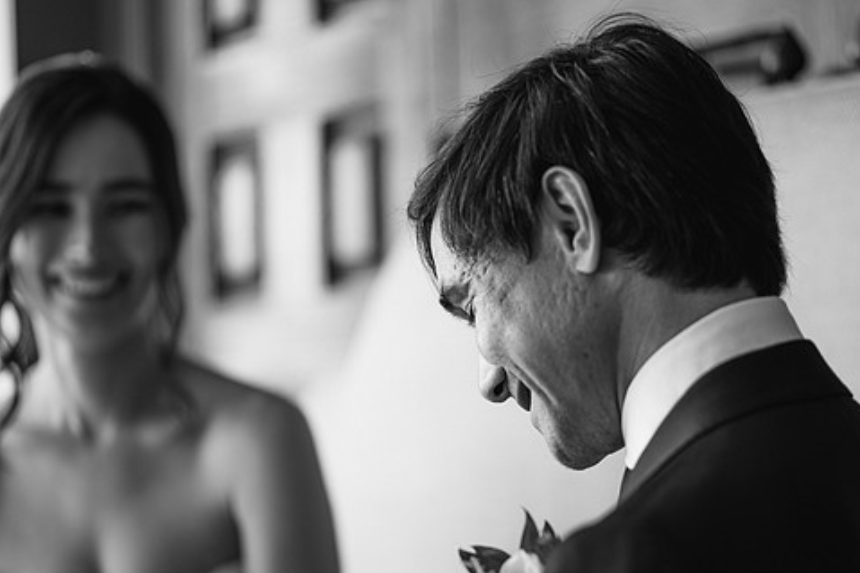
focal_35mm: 103
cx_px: 458
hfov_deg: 19.8
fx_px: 2460
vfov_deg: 13.3
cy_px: 329
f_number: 2
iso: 100
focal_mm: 85
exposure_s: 1/160
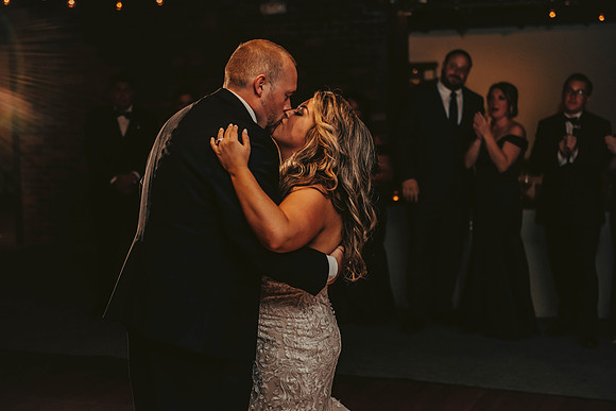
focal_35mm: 70
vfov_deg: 19.5
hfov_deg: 28.8
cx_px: 308
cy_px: 206
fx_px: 1198
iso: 2000
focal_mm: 70
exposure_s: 1/200
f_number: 3.2
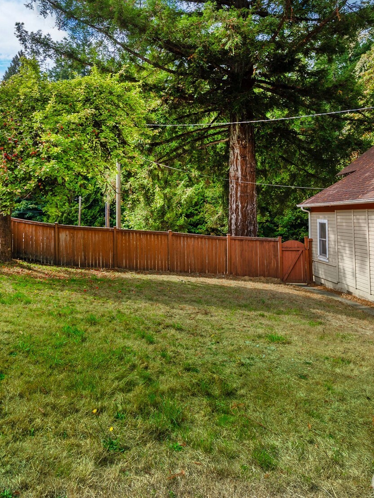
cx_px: 101
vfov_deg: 76.4
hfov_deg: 58.4
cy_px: 246
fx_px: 317
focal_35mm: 22
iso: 80
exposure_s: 1/80
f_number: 7.1
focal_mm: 15
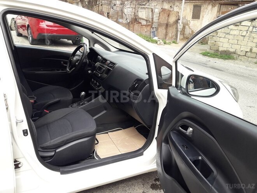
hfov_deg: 63.4
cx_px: 128
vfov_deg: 49.7
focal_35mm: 28
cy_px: 96
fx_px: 208
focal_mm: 3.7
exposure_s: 1/199
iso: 40
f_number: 1.9
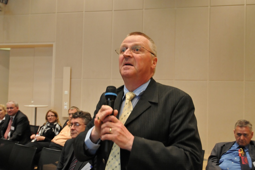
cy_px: 85
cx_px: 128
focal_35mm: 36
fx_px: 255
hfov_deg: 53.2
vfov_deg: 36.8
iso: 1600
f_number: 4
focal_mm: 24
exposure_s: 1/25
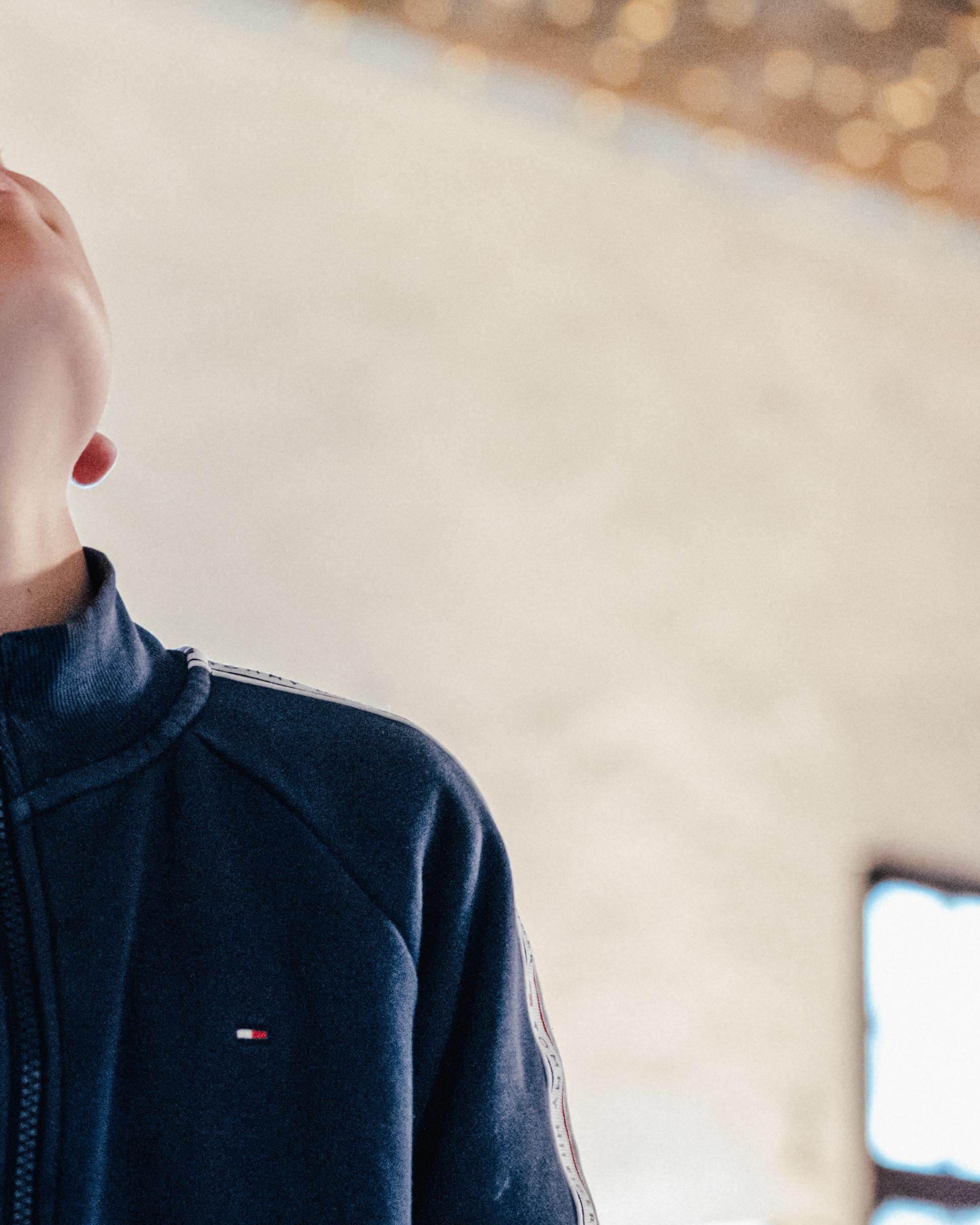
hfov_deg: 9.6
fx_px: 5837
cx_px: 81
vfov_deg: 12.0
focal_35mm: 161
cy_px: 862
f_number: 2.8
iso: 5600
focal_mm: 50
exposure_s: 1/60
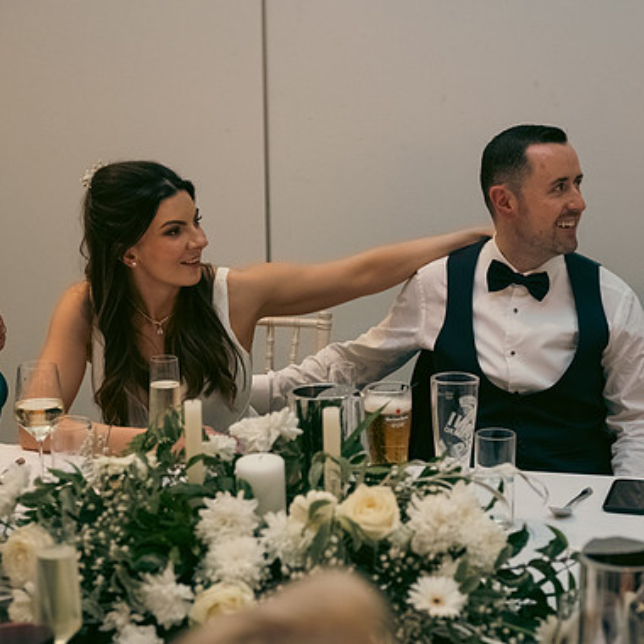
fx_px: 1684
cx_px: 408
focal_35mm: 80
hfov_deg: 21.6
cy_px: 326
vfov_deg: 21.7
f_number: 3.5
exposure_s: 1/160
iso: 2000
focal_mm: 60
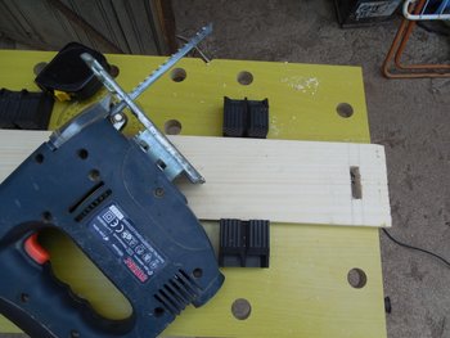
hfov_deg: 69.4
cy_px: 169
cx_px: 225
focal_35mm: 25
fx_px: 325
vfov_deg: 54.9
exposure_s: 1/400
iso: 125
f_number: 3.3
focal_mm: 4.5
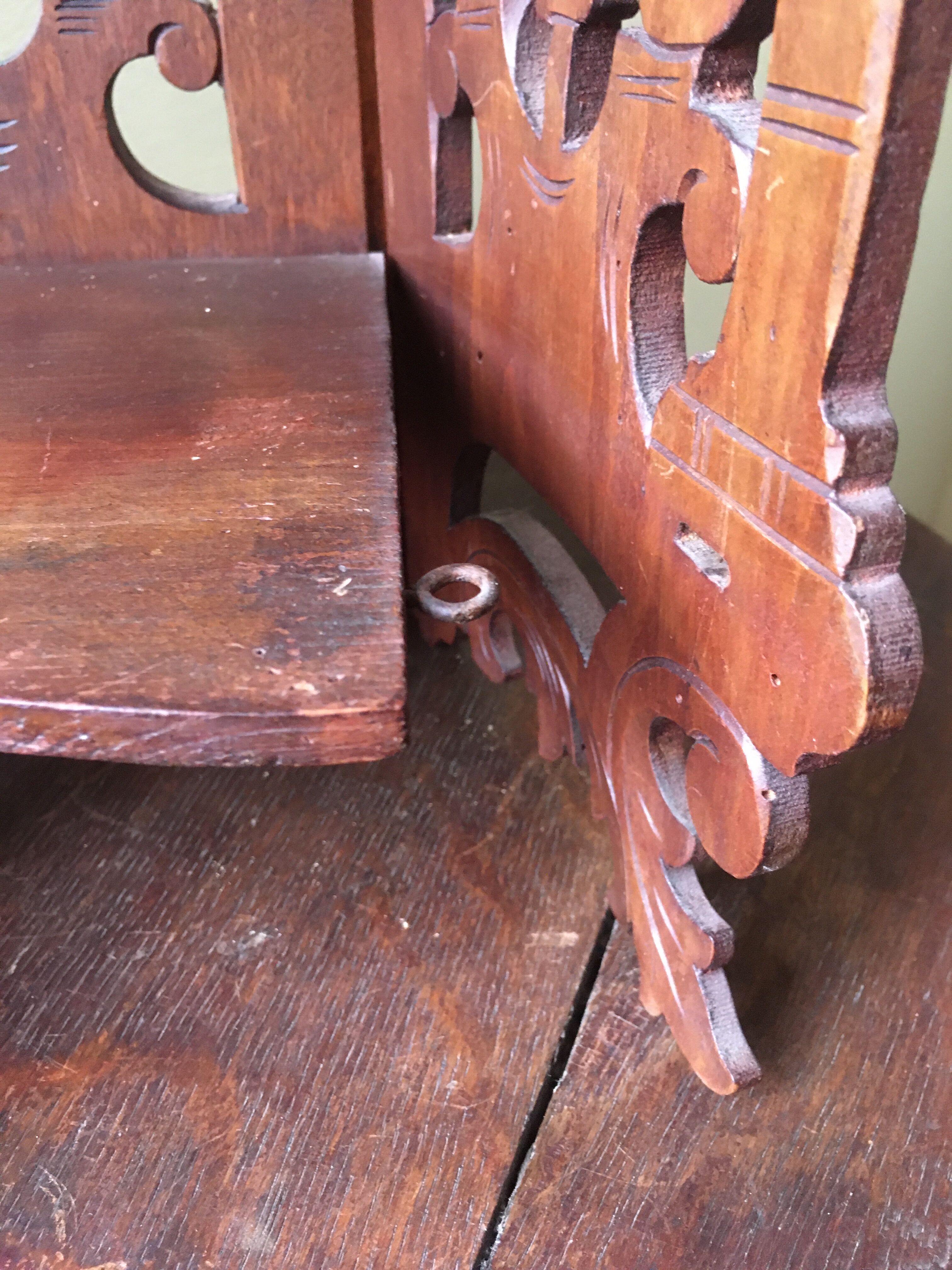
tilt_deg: -38.6
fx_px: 1063
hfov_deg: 48.2
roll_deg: +1.2
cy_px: 635
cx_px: 476
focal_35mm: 29
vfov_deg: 61.7
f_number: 2.2
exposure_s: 1/17
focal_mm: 4.15
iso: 200
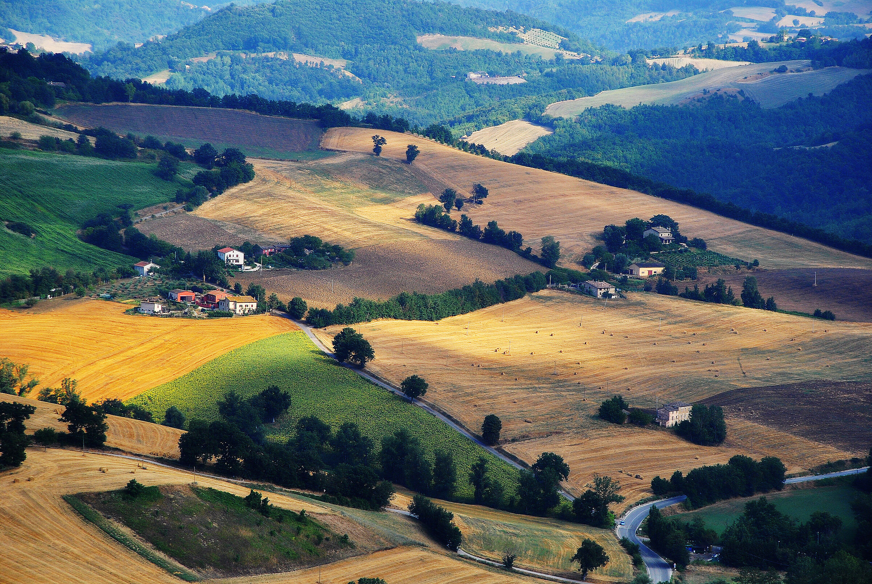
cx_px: 436
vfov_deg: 8.7
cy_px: 292
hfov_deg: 13.0
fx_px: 3820
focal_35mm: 158
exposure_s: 1/320
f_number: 8
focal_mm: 105
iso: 200
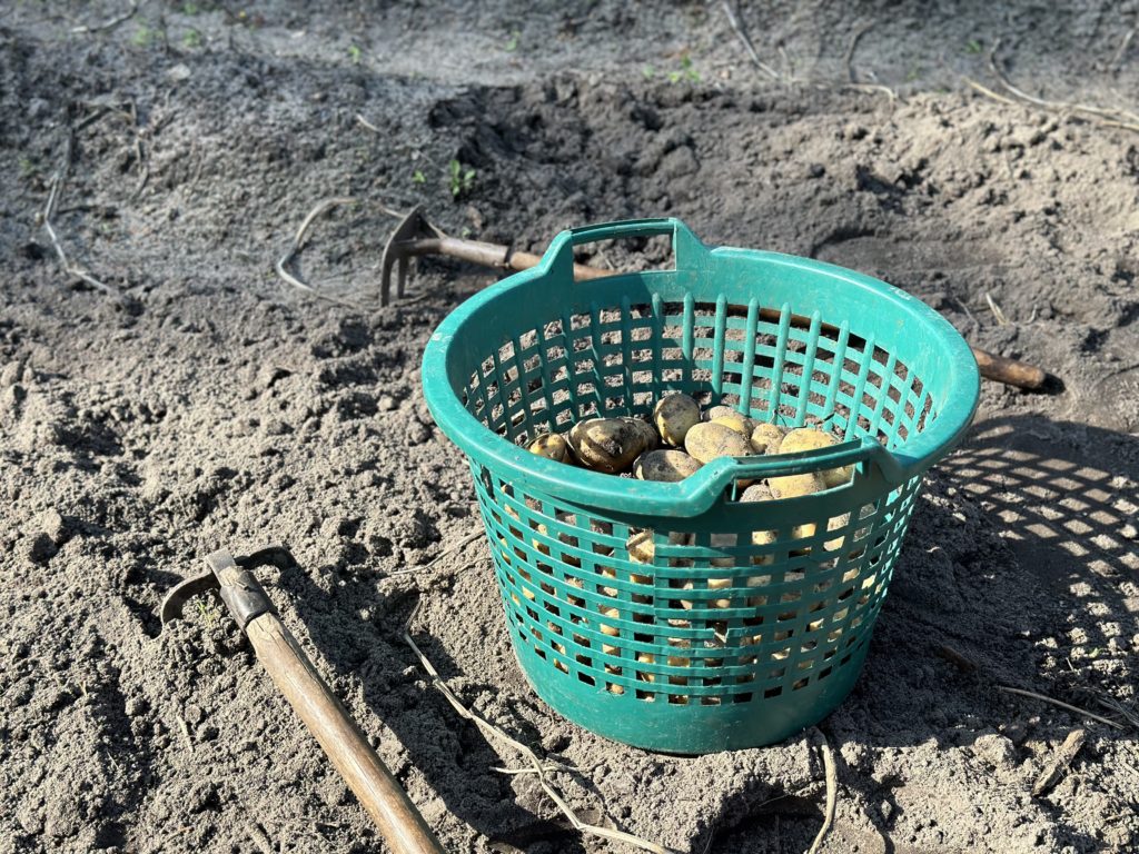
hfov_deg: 39.7
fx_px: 1579
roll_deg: +0.7
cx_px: 570
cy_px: 427
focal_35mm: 48
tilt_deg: -40.9
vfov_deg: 30.3
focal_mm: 6.86
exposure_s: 1/1433
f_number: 1.78
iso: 80
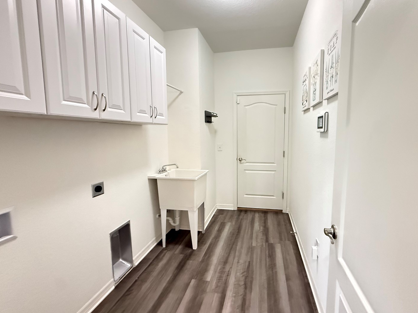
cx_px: 232
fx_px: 193
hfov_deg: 94.1
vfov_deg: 78.1
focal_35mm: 16
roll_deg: +0.2
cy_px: 151
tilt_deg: -5.6
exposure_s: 1/60
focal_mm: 2.22
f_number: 2.2
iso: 1250
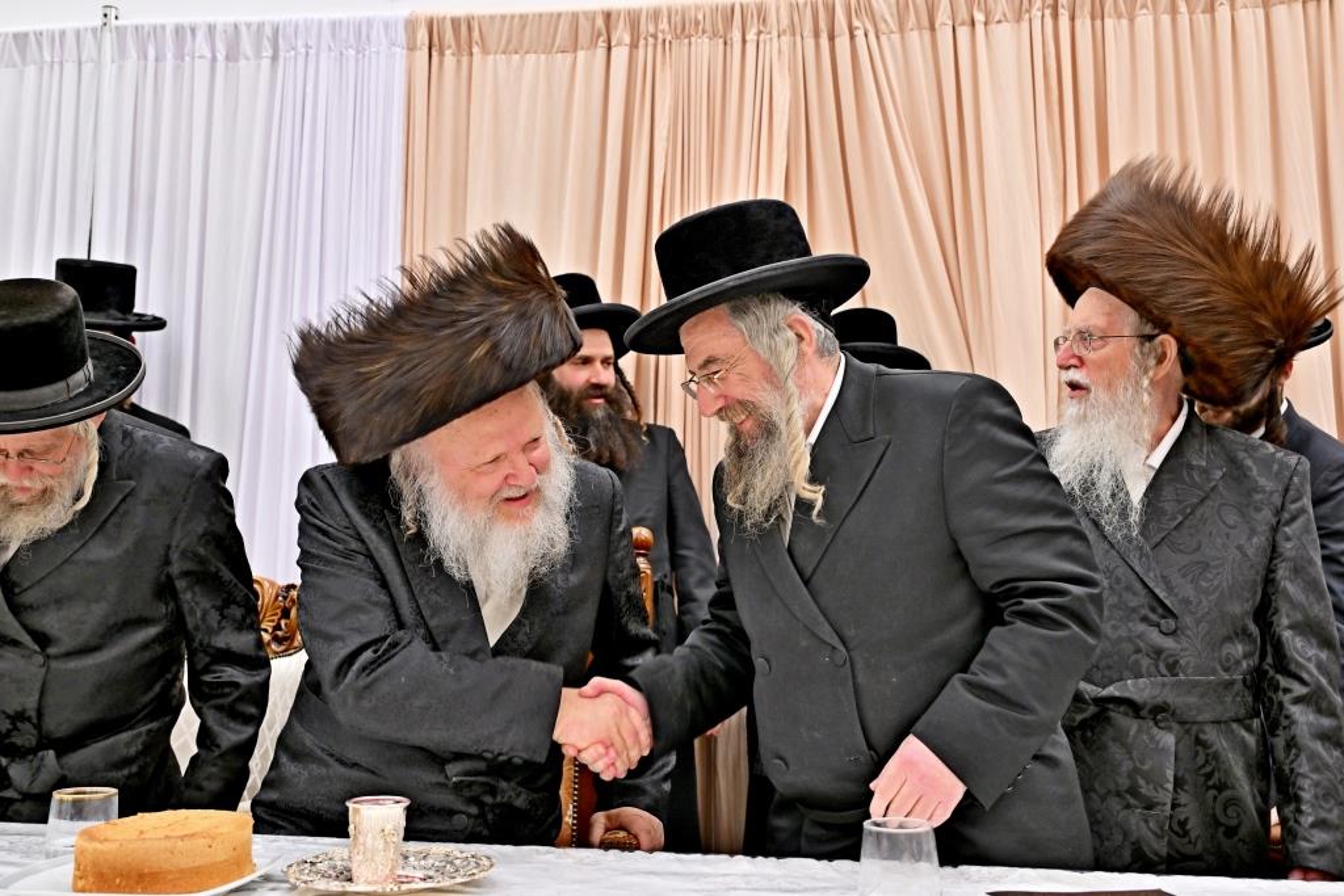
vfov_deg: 38.9
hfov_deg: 55.8
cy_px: 448
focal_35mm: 34
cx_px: 672
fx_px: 1269
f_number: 4
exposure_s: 1/200
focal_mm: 34
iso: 640
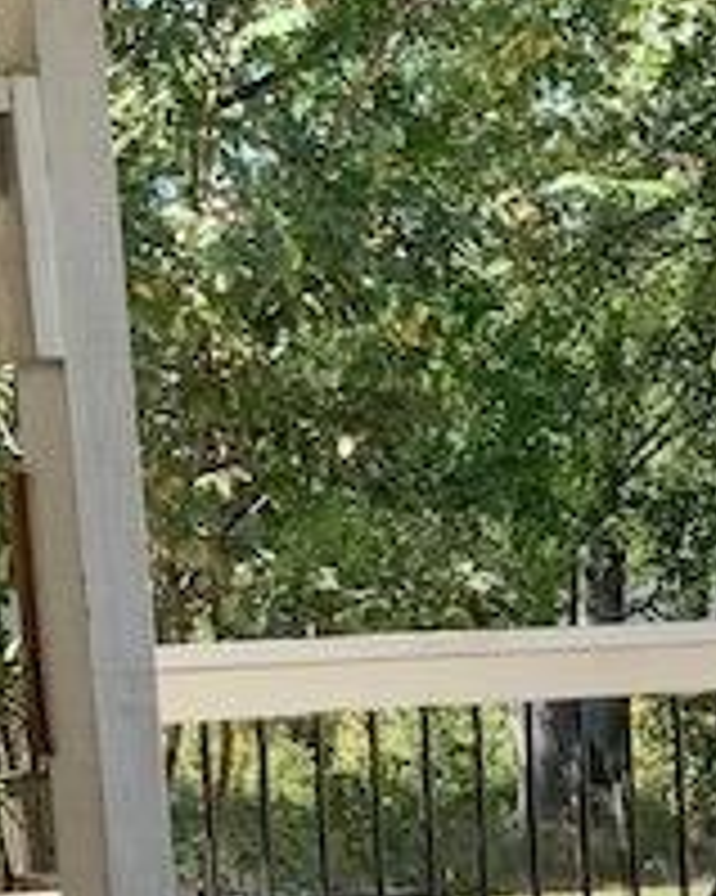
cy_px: 1378
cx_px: 1207
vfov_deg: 10.2
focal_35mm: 182
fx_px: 4825
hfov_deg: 8.2
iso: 16
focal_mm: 3
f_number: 1.8
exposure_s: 1/486
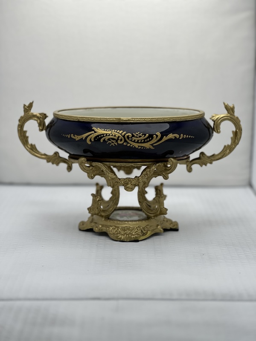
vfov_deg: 25.3
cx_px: 128
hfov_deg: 19.1
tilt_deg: -10.3
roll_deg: -0.3
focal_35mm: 77
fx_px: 759
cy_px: 170
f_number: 2.8
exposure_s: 1/116
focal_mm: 9
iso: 20
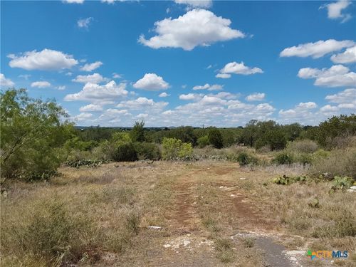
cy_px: 134
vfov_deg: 49.7
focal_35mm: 28
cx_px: 178
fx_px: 288
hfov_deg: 63.4
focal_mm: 2.91
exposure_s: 1/3498
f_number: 1.9
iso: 50
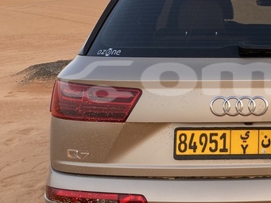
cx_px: 313
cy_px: 77
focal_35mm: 61
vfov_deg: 24.0
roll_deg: +1.4
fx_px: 478
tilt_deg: -7.0
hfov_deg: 28.2
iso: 32
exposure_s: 1/204
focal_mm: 4.25
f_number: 1.8
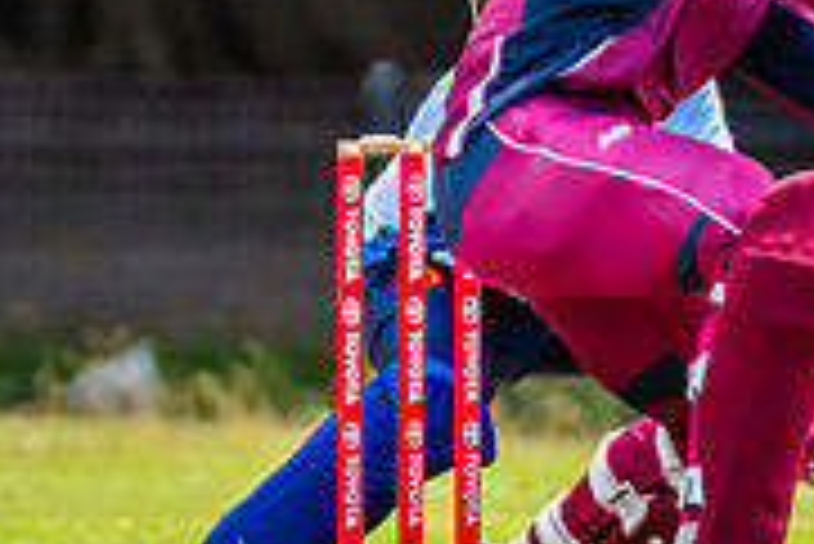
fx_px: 60215
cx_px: 737
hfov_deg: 0.8
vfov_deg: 0.5
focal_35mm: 2661
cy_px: 3
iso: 800
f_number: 6.3
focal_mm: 600
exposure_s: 1/1250
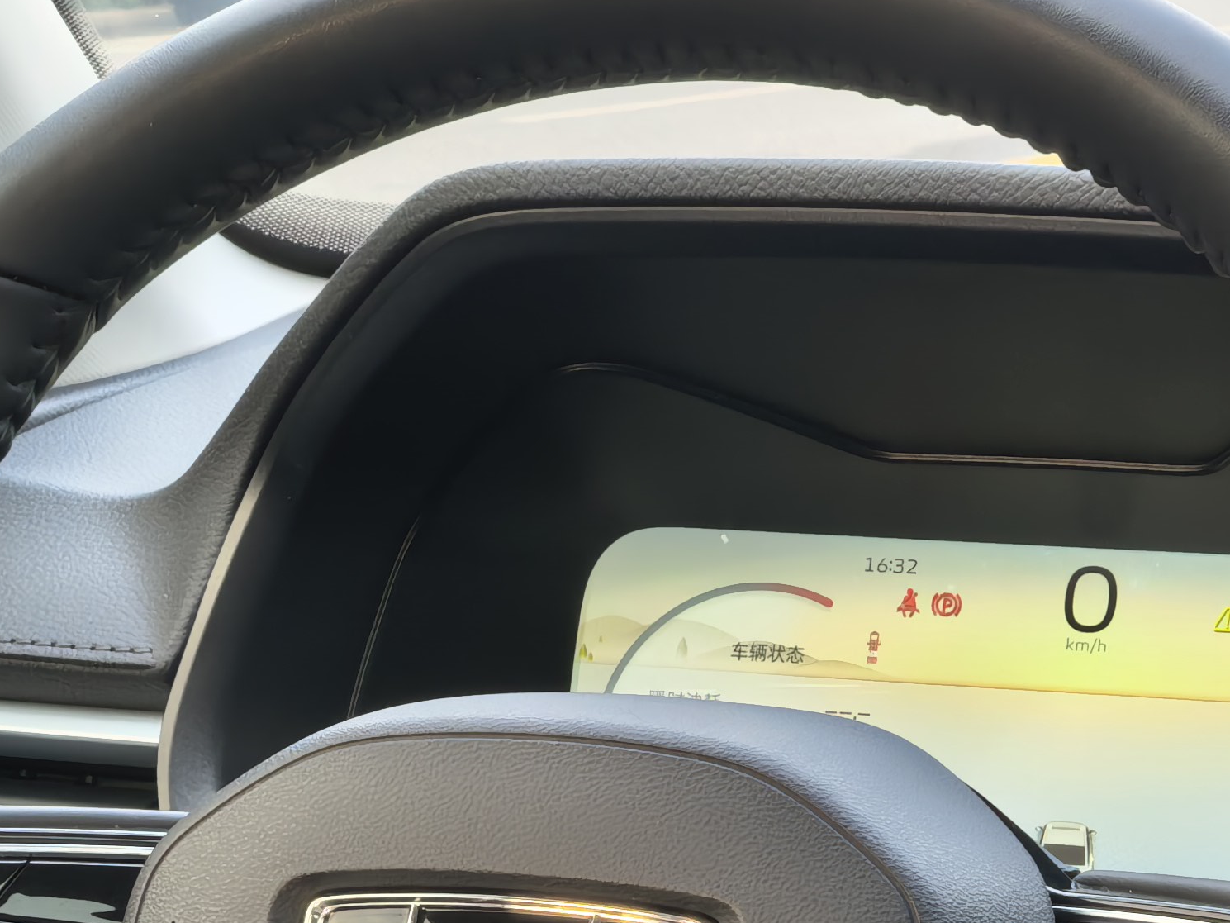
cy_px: 940
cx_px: 905
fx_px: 4691
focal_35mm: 132
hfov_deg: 14.9
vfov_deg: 11.1
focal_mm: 6.98
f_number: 4
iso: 200
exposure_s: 1/100
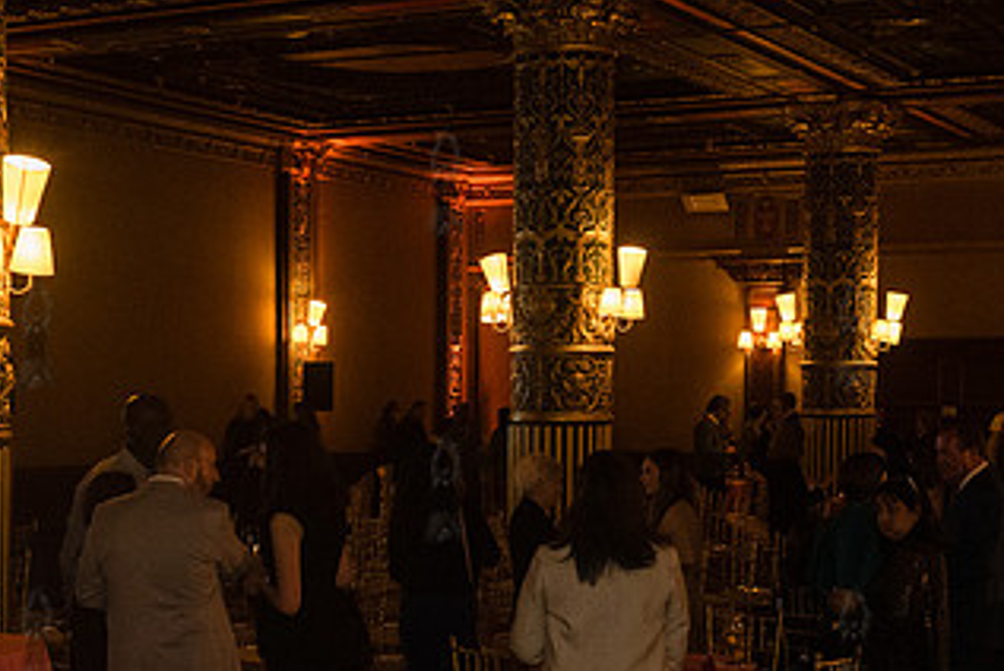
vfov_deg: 19.4
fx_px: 1954
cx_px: 443
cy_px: 486
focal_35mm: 70
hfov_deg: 28.8
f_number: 5
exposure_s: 1/200
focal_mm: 35
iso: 5000
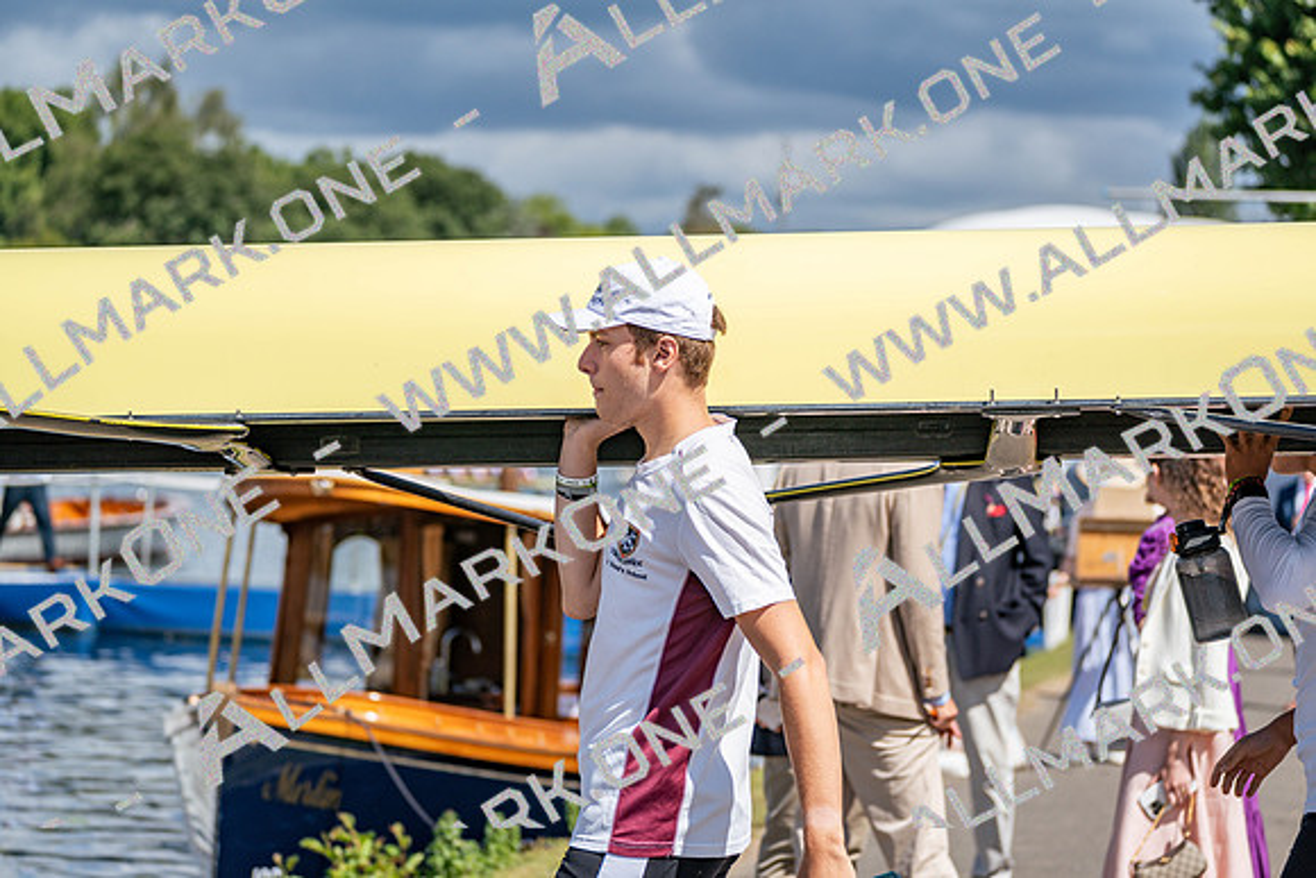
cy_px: 439
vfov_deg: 10.6
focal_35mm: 130
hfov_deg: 15.8
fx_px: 4753
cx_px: 658
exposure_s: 1/1600
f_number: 5
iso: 100
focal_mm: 130
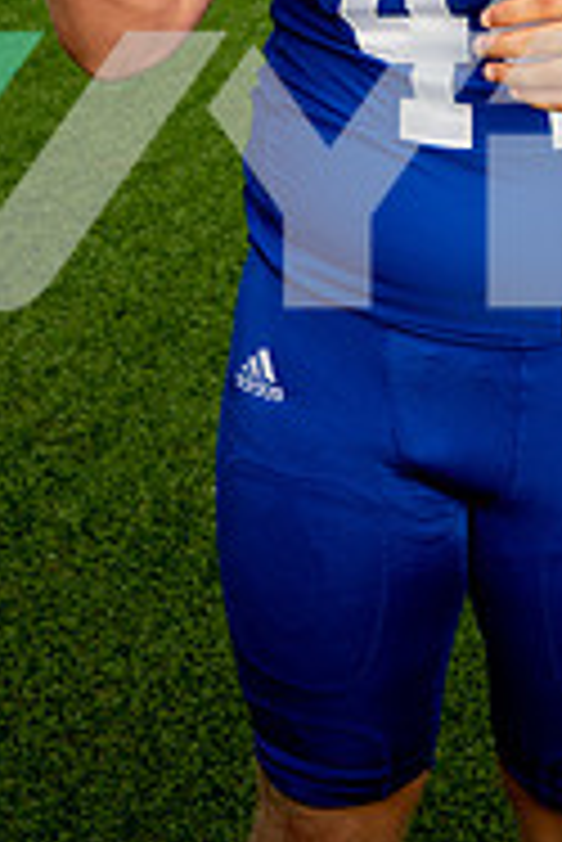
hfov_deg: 12.1
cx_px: 445
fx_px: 2641
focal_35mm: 113
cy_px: -144
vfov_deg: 17.3
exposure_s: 1/250
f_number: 8
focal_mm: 47
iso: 64
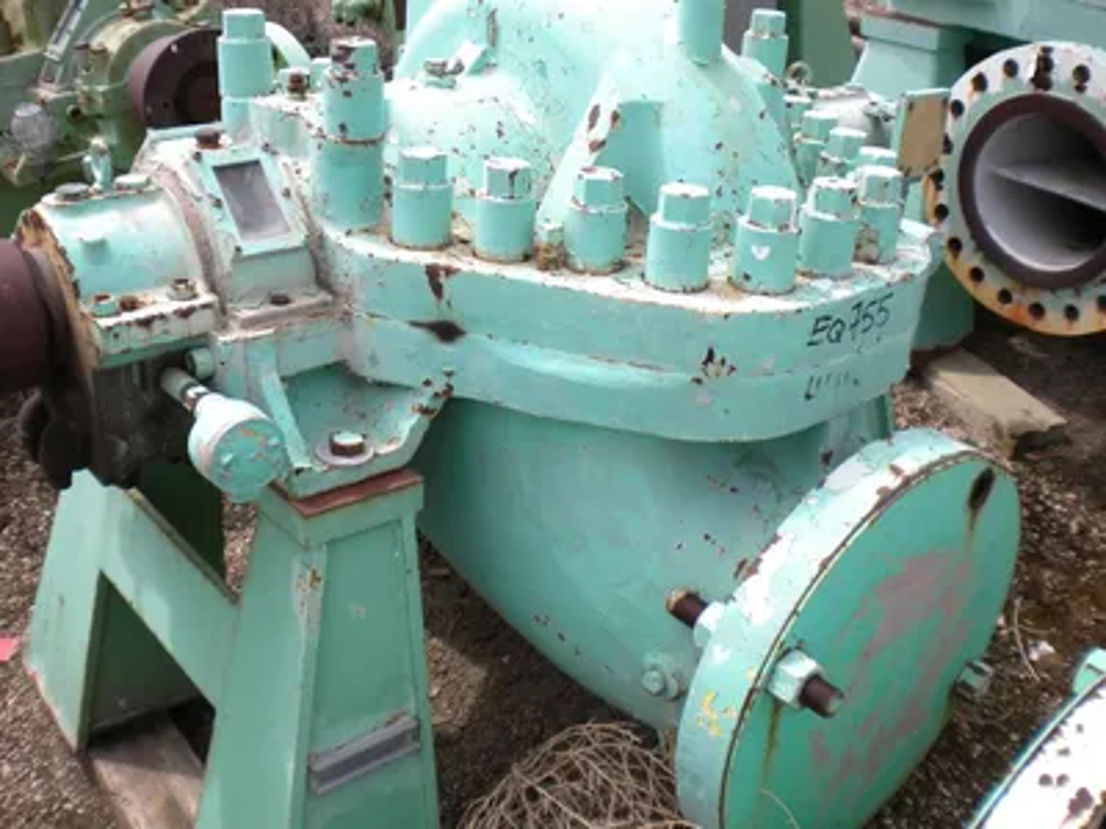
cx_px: 553
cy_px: 414
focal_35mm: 35
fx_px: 1118
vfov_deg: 40.7
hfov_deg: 52.6
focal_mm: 6.3
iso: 80
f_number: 4.6
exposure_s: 1/486
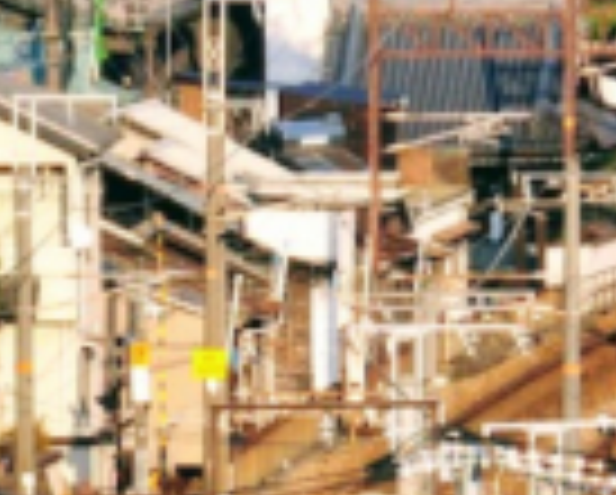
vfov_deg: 1.3
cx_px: 207
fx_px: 22475
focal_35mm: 1231
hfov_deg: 1.6
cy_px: 918
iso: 400
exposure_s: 1/500
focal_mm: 150
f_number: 11
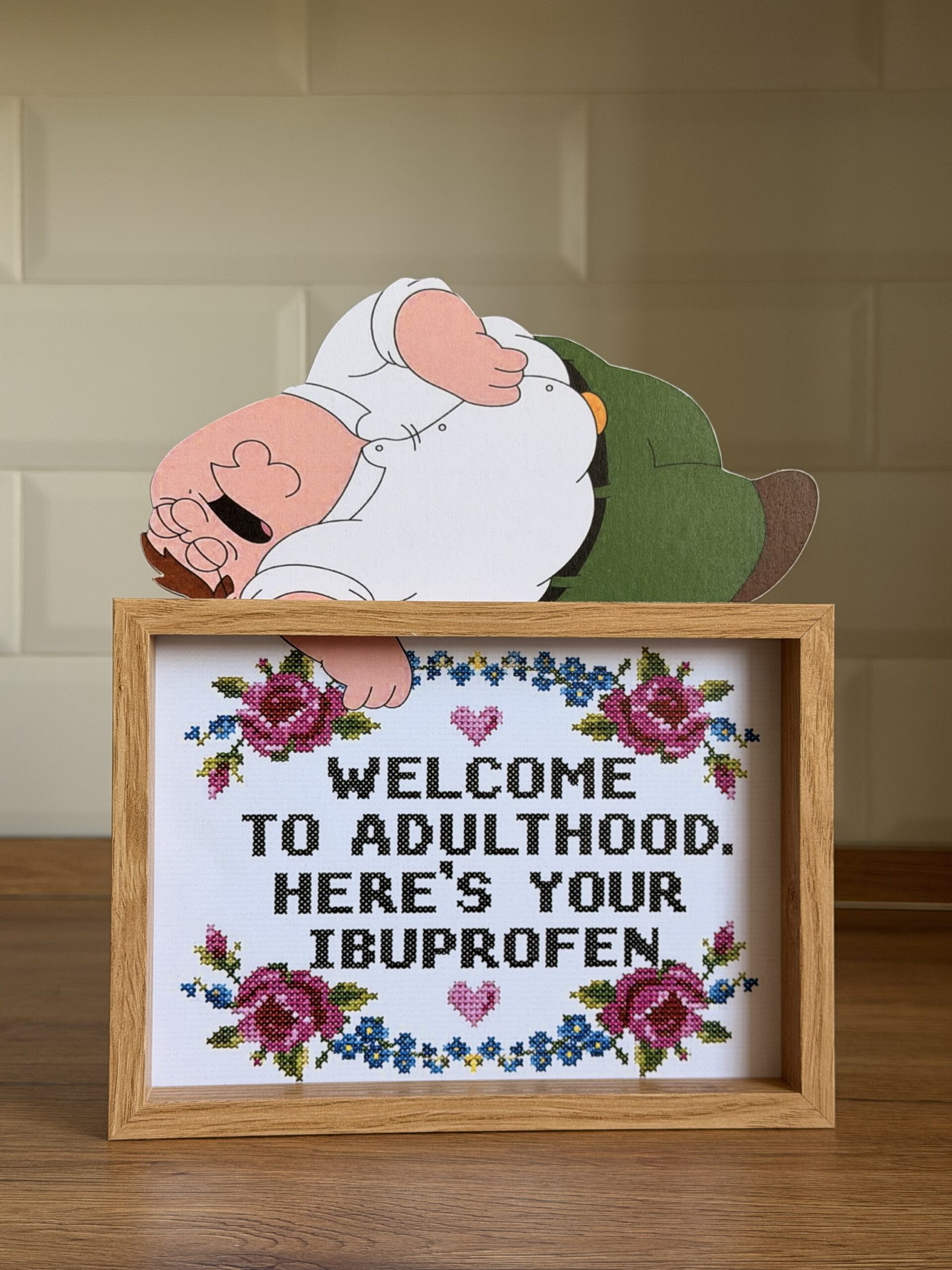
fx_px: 1760
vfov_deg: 39.7
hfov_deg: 30.3
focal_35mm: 48
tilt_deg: -0.5
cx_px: 476
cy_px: 635
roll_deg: -0.3
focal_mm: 6.76
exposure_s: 1/162
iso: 50
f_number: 1.78
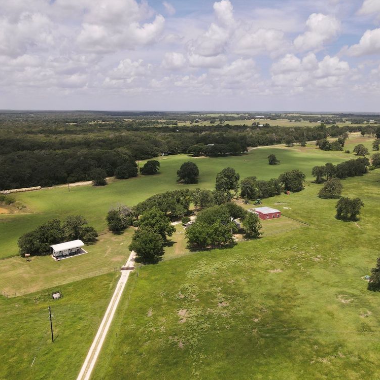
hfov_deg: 55.3
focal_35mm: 29
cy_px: 193
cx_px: 226
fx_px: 360
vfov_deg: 55.6
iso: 110
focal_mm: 4.5
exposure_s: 1/60
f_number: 2.8
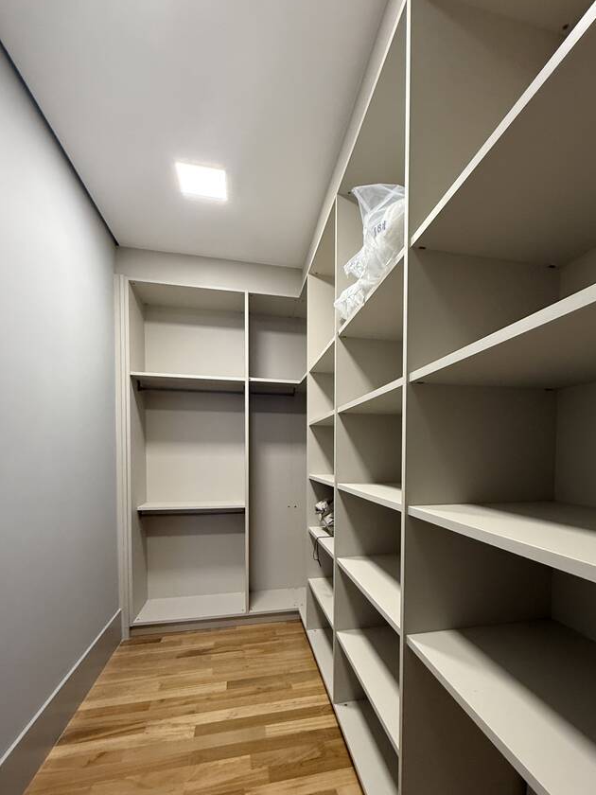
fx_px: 413
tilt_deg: -2.9
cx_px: 352
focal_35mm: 18
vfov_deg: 86.8
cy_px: 473
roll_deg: -0.9
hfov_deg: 71.0
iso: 320
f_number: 2.2
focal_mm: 2.22
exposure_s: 1/60
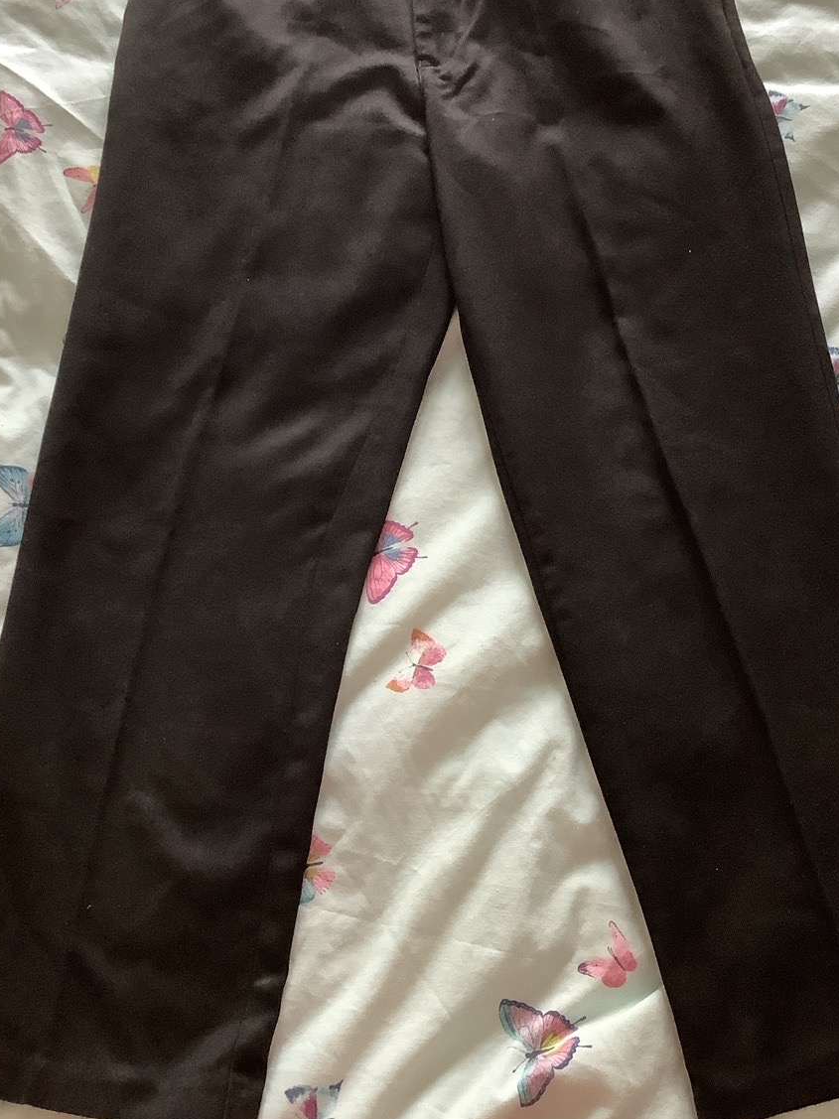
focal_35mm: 44
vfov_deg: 42.8
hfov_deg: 32.9
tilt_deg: -66.0
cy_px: 459
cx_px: 445
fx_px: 1422
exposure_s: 1/50
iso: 250
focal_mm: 3.3
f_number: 2.4
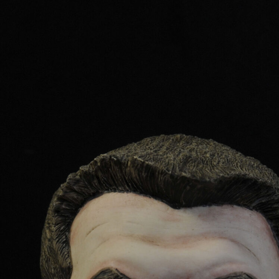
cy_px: 468
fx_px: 3378
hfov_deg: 4.7
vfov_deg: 4.7
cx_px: 254
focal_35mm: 370
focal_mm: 85
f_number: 10
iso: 250
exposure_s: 1/20
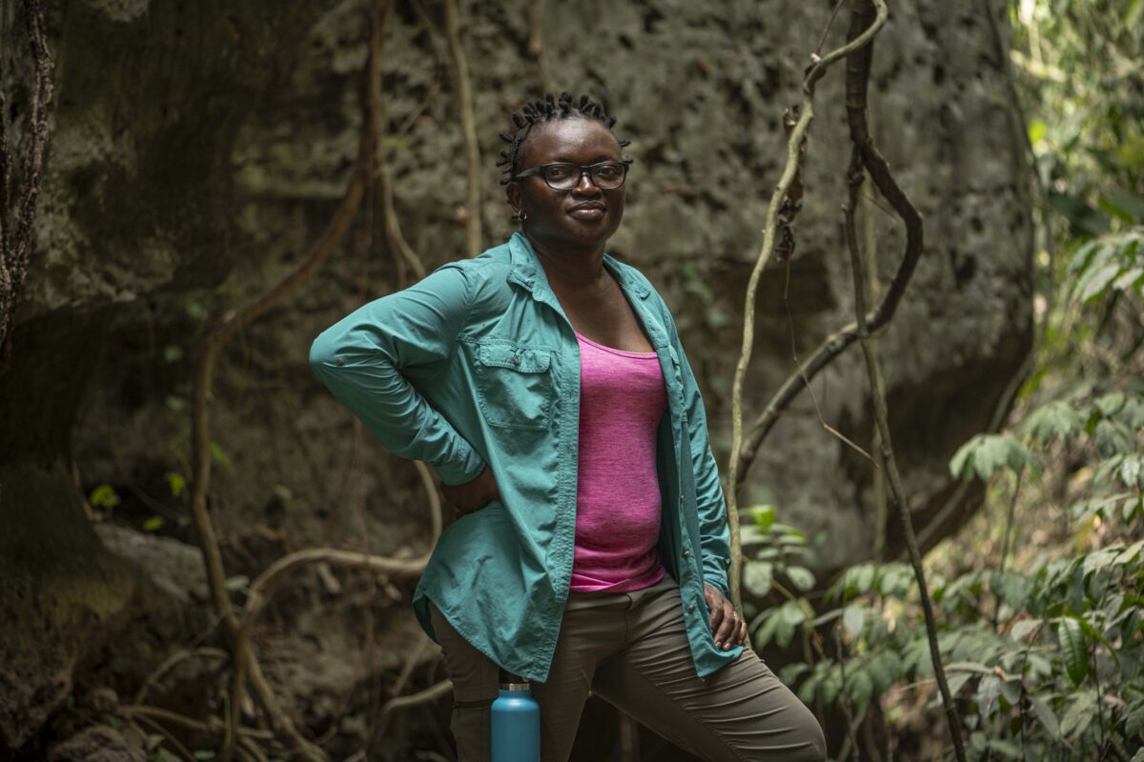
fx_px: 3336
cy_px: 381
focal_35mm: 105
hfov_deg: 19.5
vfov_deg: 13.0
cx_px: 572
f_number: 3.2
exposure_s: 1/100
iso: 640
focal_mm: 105
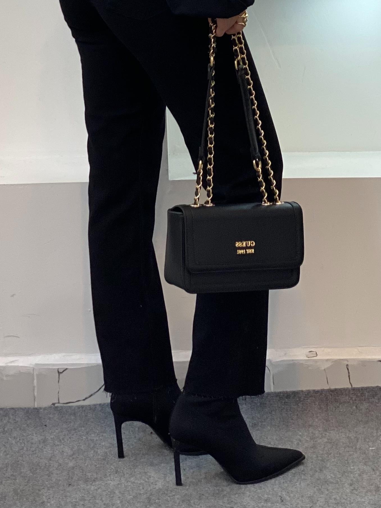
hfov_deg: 12.8
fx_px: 1702
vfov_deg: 16.5
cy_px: -47
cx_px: 128
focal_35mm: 116
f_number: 2
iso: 80
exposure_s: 1/100
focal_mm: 6
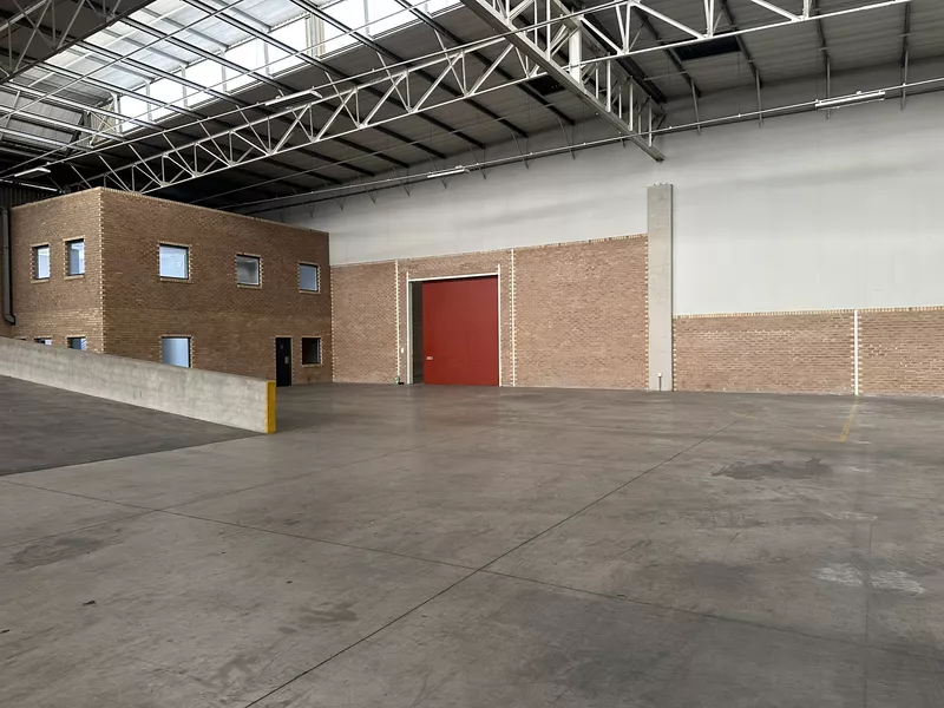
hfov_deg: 71.6
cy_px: 354
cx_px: 472
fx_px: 654
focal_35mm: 24
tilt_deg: -1.9
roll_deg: +1.4
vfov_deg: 56.8
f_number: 1.78
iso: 200
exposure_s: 1/121
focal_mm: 6.86
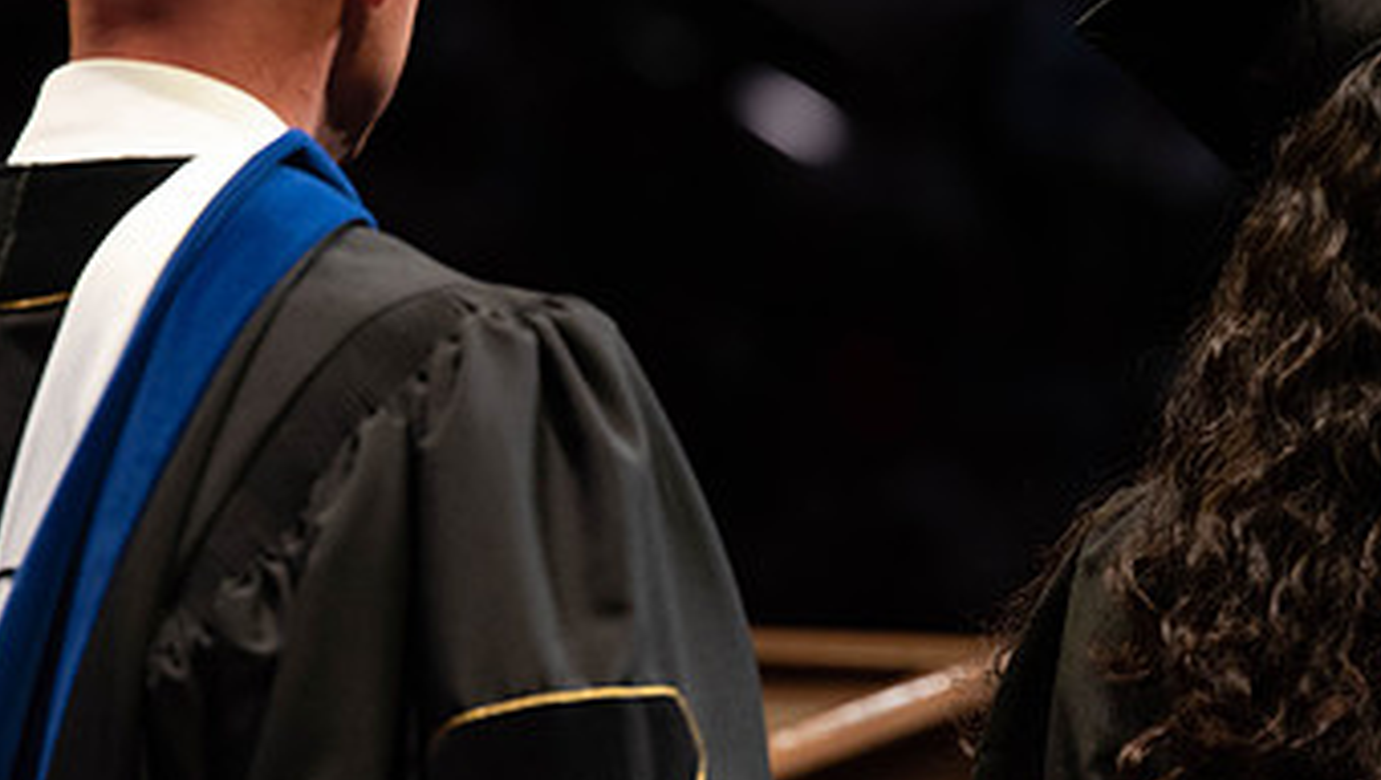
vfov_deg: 3.4
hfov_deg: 6.0
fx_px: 13085
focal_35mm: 357
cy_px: 258
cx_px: 999
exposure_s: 1/320
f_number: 4.5
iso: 1600
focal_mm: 200
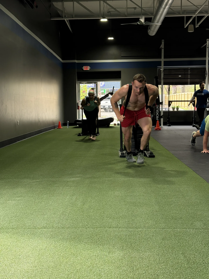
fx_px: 386
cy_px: 140
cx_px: 104
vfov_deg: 39.7
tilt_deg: -4.7
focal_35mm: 48
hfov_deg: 30.3
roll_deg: +0.4
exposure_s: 1/364
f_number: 1.78
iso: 100
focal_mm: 6.76
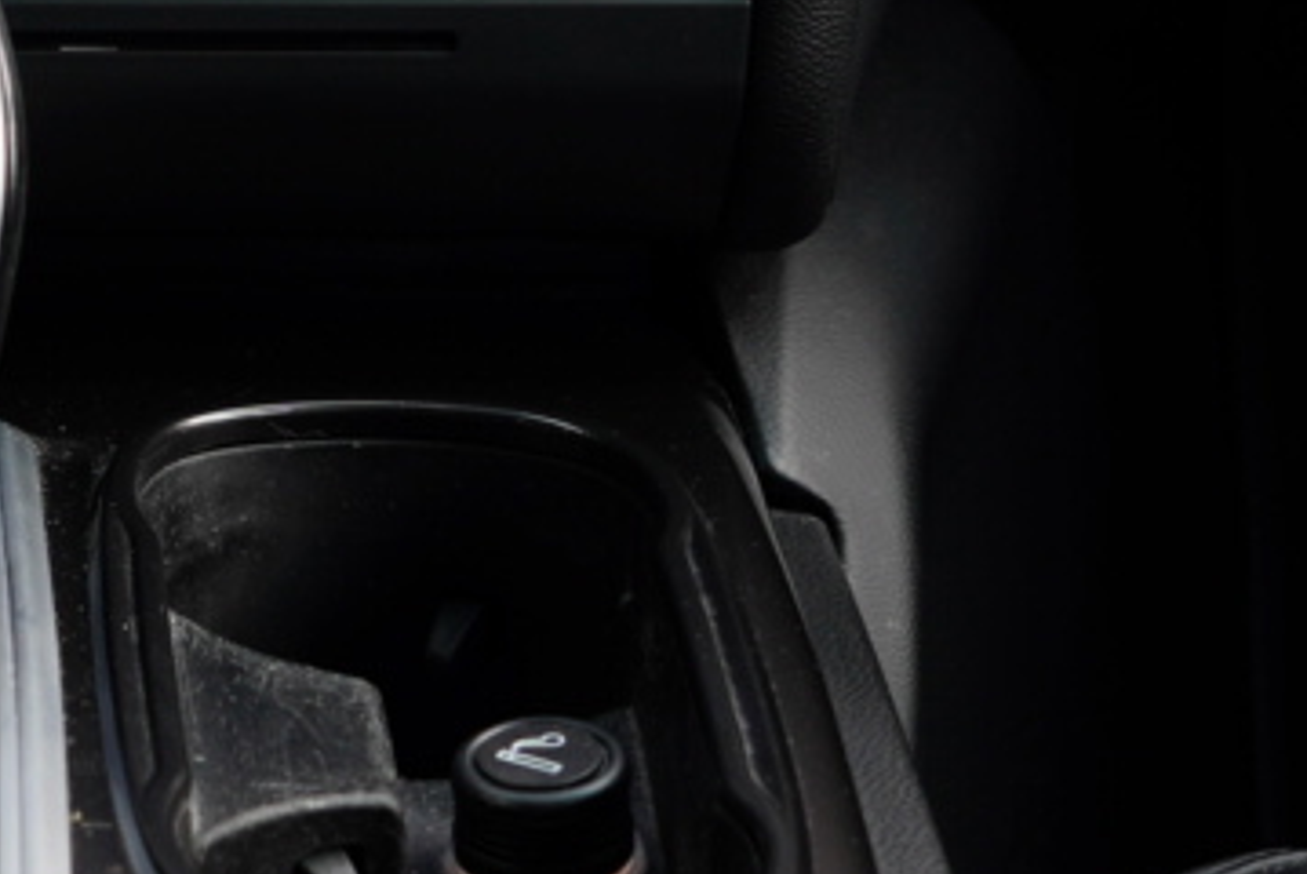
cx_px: 76
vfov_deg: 6.8
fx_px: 7194
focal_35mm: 198
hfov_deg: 10.3
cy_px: -459
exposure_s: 1/50
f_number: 5
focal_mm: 44
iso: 100
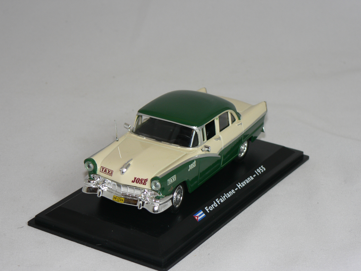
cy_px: 136
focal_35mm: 104
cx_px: 180
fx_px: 1085
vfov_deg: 14.2
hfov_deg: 18.9
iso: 80
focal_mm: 17.3
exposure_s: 1/60
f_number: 3.2
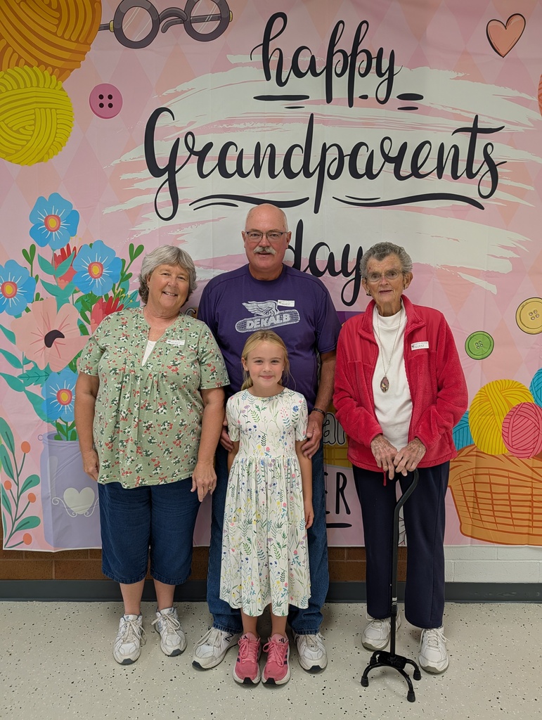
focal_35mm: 24
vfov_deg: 71.5
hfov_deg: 56.9
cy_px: 360
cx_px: 271
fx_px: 500
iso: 61
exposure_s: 1/40
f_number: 1.68
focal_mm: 6.9
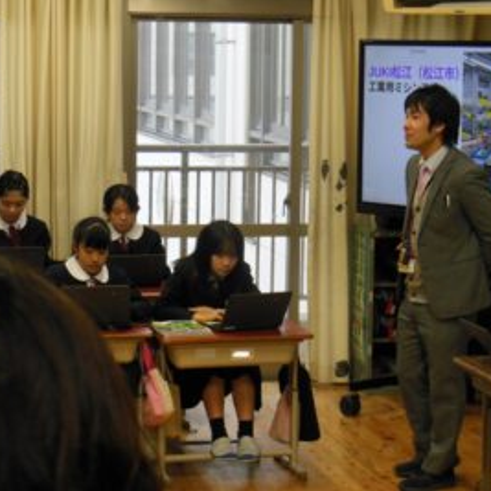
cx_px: 281
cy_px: 245
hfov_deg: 15.7
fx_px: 1781
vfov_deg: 15.7
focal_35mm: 111
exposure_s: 1/30
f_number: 5.6
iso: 320
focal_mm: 16.5
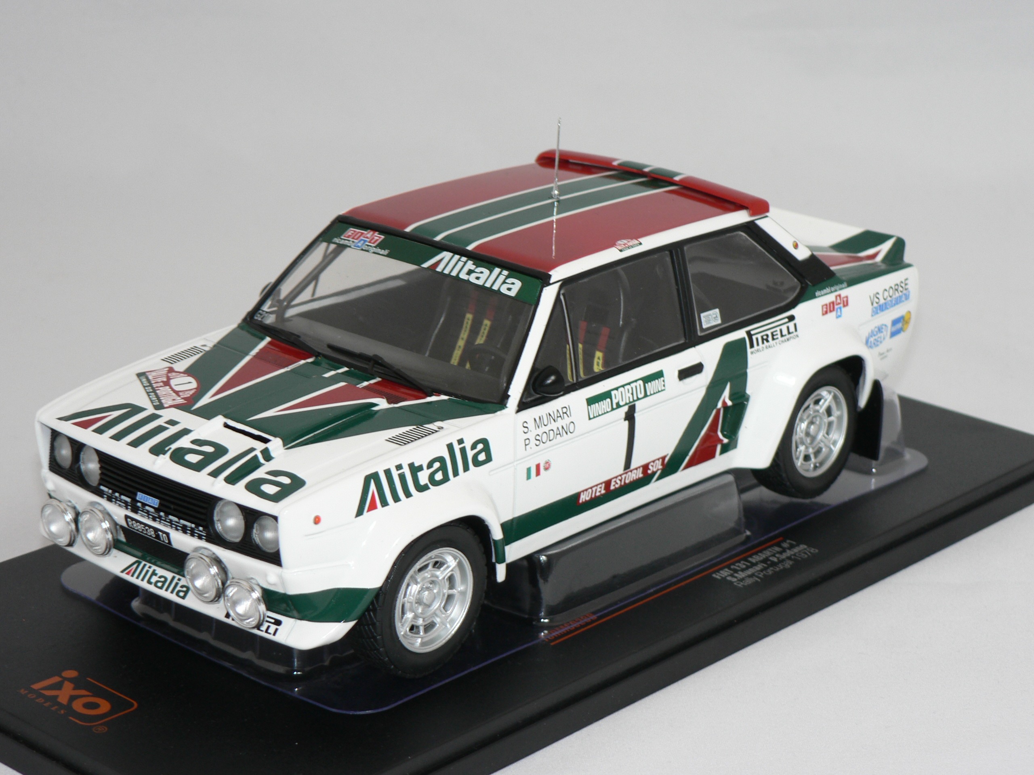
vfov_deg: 17.0
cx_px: 517
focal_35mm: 87
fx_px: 2599
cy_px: 388
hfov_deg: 22.5
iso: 80
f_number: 3.2
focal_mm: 14.5
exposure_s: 1/60
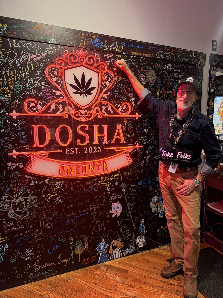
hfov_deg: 56.8
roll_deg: -0.1
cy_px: 149
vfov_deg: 71.6
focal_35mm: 24
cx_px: 112
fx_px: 206
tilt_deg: -6.7
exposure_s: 1/60
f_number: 1.78
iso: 320
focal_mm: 6.76
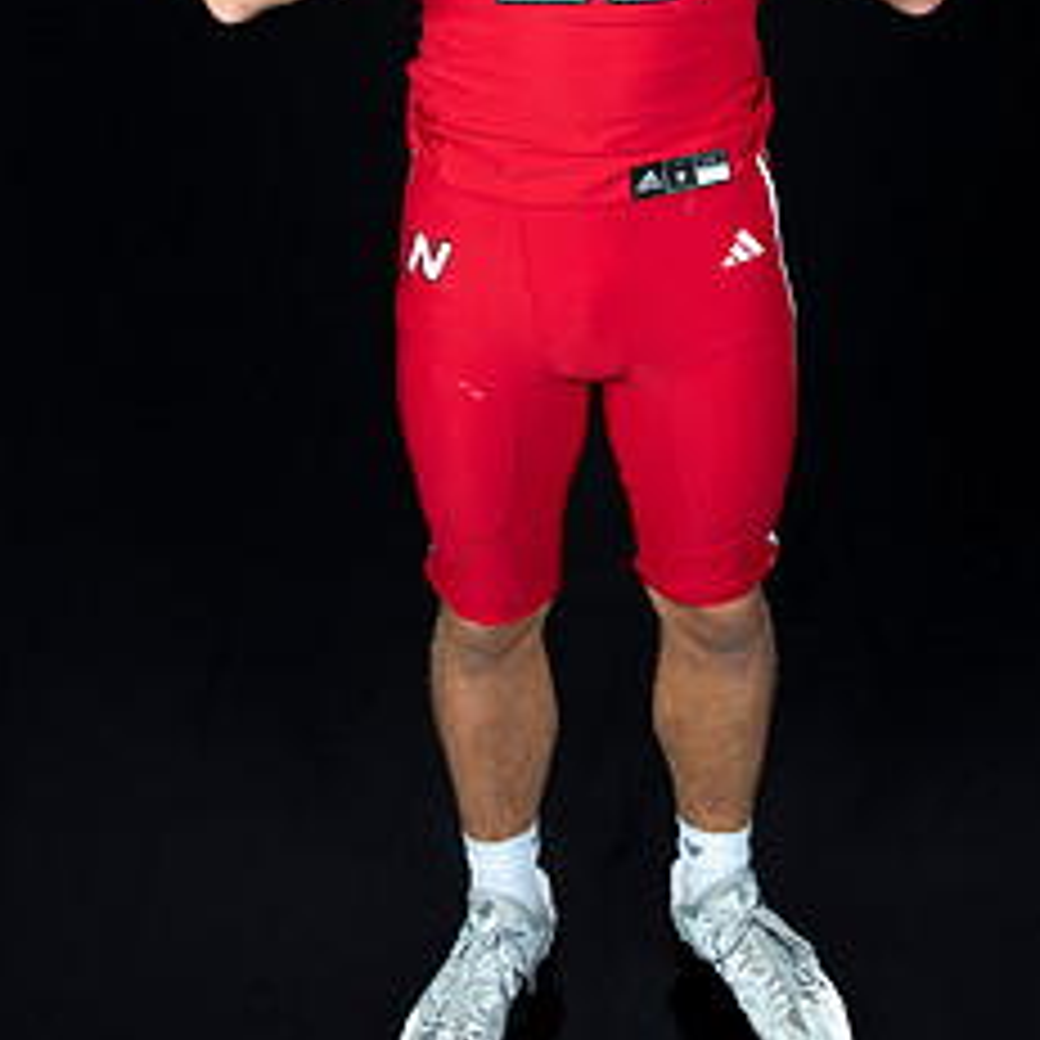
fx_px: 1971
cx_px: 594
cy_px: 117
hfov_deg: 29.5
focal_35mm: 58
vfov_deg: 28.5
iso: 320
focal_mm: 35
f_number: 9
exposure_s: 1/160
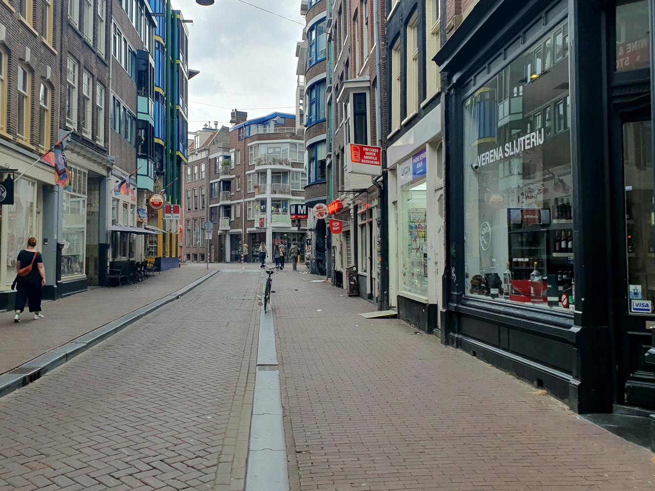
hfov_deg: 58.1
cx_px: 281
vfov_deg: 45.3
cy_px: 217
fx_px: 586
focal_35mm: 31
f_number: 2.4
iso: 50
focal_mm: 4.3
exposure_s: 1/222
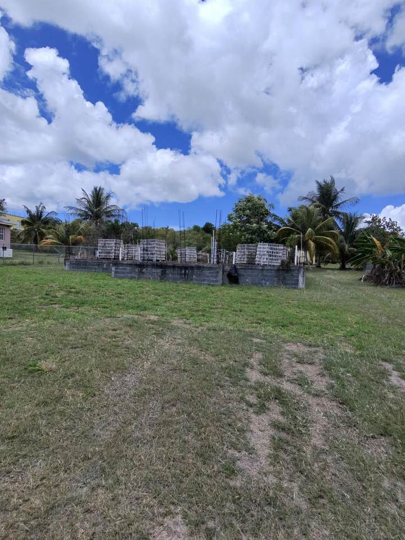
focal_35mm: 13
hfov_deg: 89.9
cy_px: 270
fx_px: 203
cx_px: 202
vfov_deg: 106.2
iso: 54
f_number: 2.2
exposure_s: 1/1667
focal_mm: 2.24
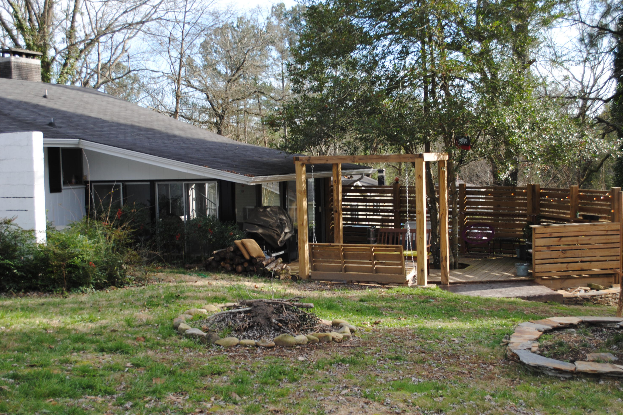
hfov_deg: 45.4
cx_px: 314
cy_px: 212
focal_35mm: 43
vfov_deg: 31.2
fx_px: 744
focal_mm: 28
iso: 100
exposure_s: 1/125
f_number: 5.6
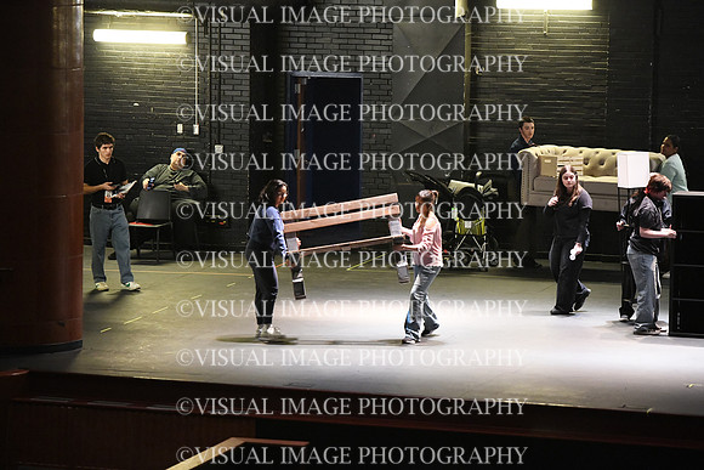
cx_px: 352
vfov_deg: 6.9
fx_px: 3912
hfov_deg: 10.3
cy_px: 235
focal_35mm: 200
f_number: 2.8
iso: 12800
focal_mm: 200
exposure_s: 1/320
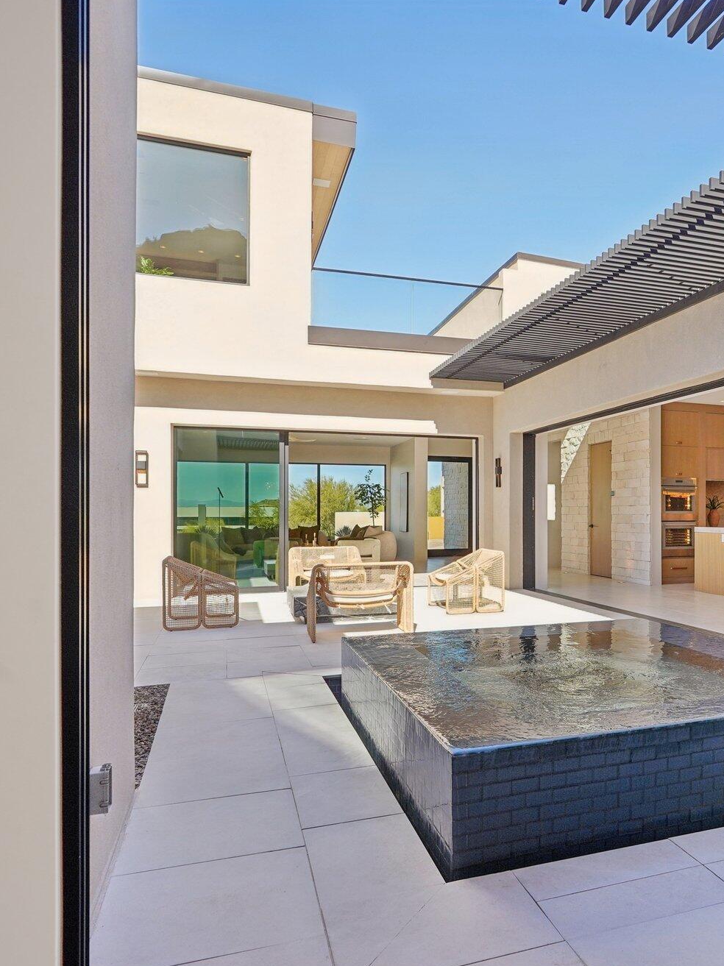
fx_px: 753
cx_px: 541
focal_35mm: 27
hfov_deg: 49.3
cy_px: 500
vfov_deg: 65.3
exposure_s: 1/320
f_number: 8
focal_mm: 18
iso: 400
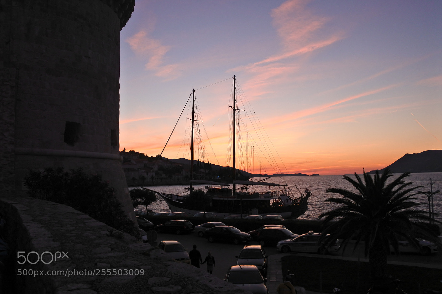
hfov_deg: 61.9
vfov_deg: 43.6
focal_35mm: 30
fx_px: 368
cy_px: 147
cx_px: 221
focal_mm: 11.2
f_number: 3.8
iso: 400
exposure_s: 1/160
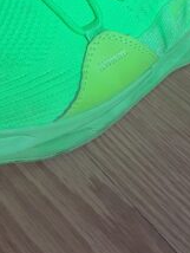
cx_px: 87
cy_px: 56
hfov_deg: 23.3
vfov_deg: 30.1
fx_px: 460
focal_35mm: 63
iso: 200
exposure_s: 1/60
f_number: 1.9
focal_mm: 2.91
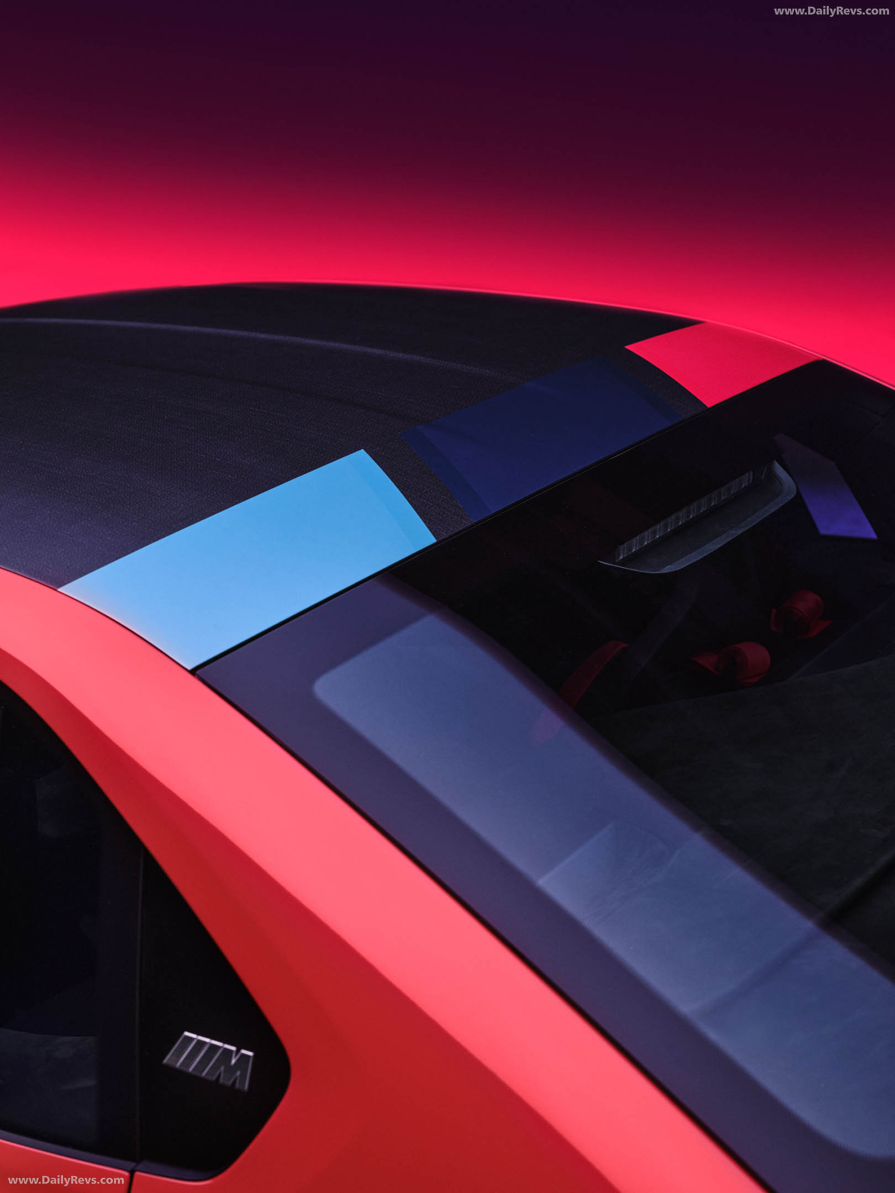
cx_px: 448
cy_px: 596
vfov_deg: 42.9
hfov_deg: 32.9
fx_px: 1517
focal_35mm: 44
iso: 2500
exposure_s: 1/500
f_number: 6.4
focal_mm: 55
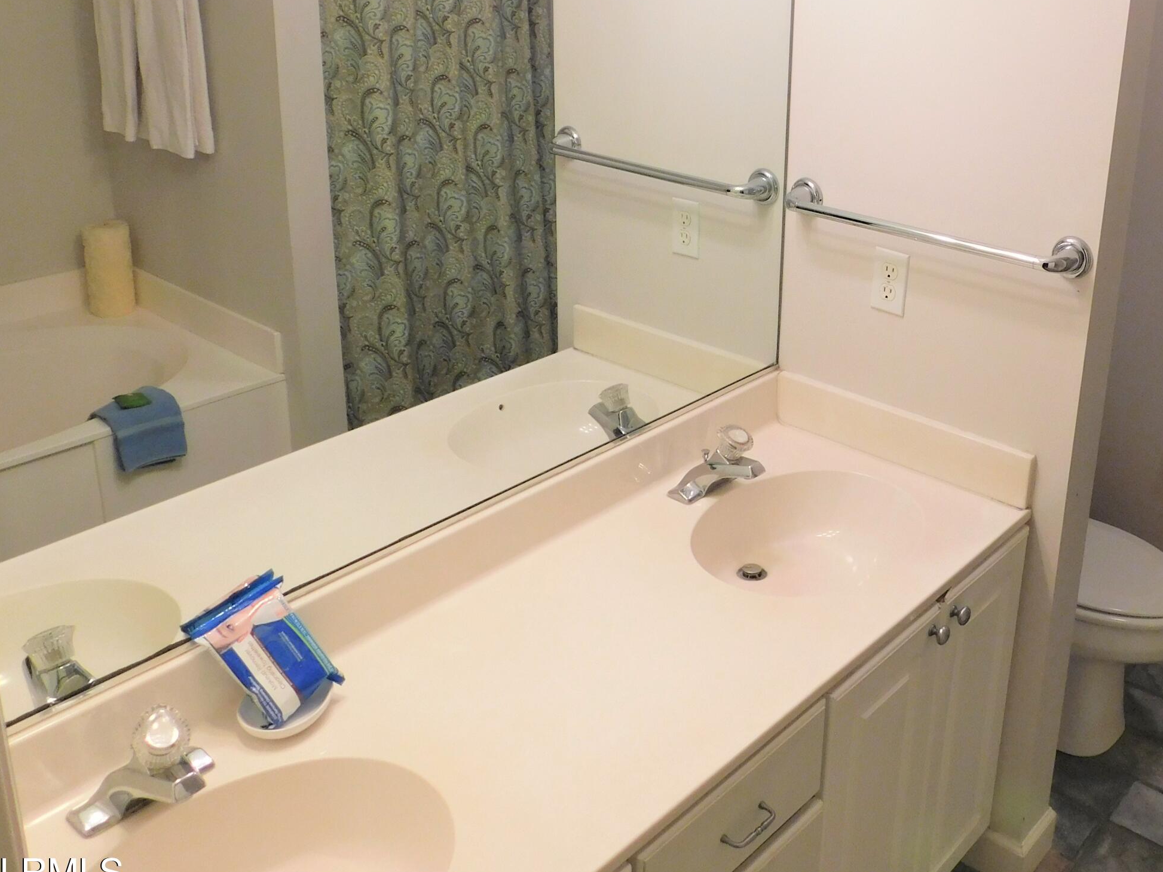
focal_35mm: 37
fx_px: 1243
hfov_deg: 49.3
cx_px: 770
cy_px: 262
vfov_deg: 38.0
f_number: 3
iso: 125
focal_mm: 4.1
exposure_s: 1/50
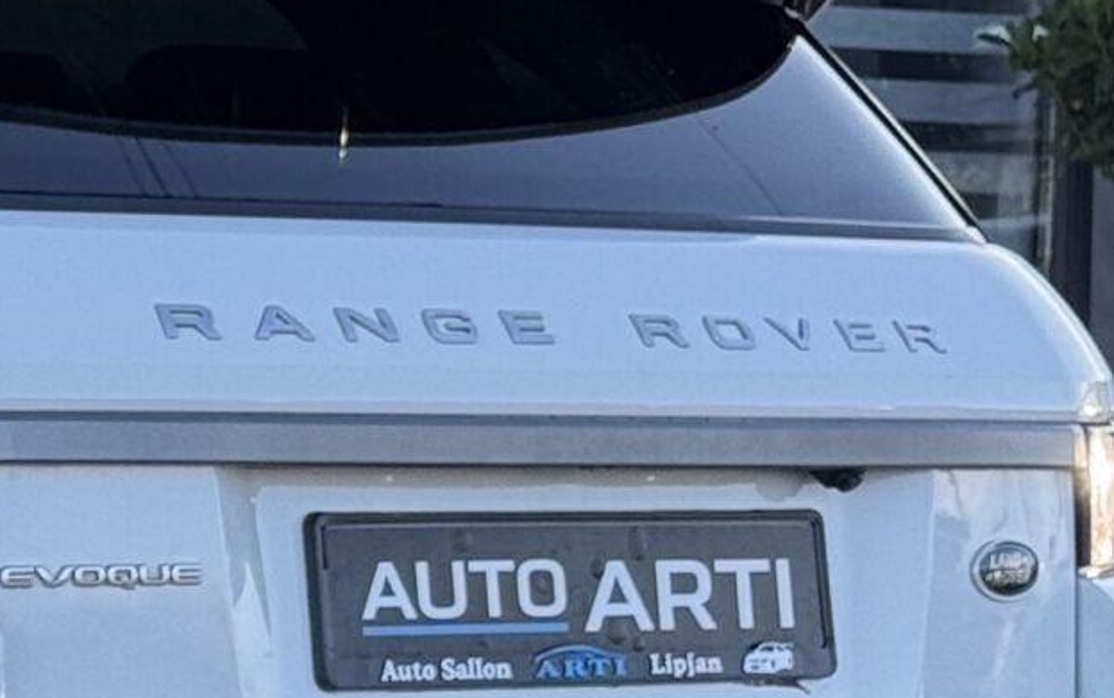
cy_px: 453
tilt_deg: -0.8
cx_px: -363
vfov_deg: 6.3
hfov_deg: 9.8
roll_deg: -1.0
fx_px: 6348
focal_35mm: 209
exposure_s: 1/726
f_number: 1.78
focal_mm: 6.76
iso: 64
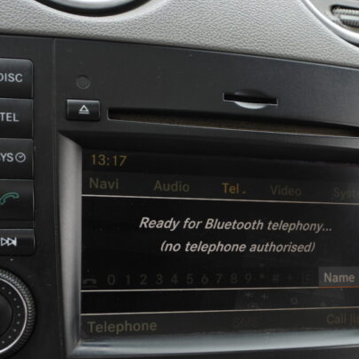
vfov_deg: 26.8
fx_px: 751
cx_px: 202
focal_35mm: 64
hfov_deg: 26.9
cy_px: 213
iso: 100
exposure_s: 1/100
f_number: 3.2
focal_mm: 7.4
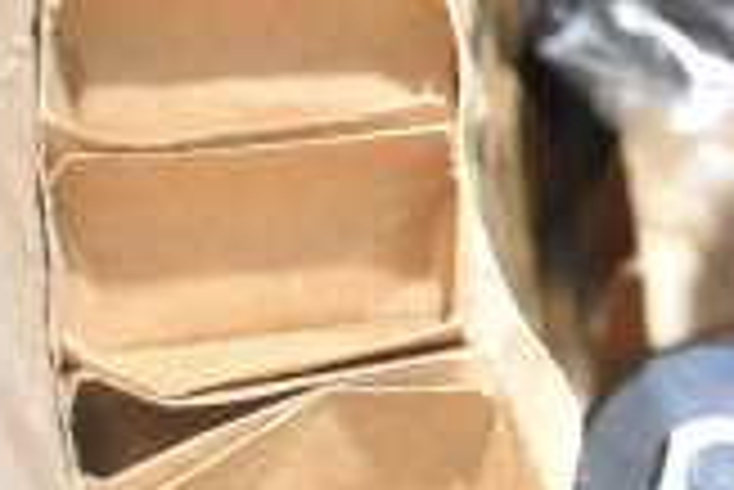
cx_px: 1243
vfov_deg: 10.7
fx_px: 2630
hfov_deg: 14.3
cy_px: 232
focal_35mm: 129
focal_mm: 23
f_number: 3.8
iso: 2800
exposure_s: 1/40
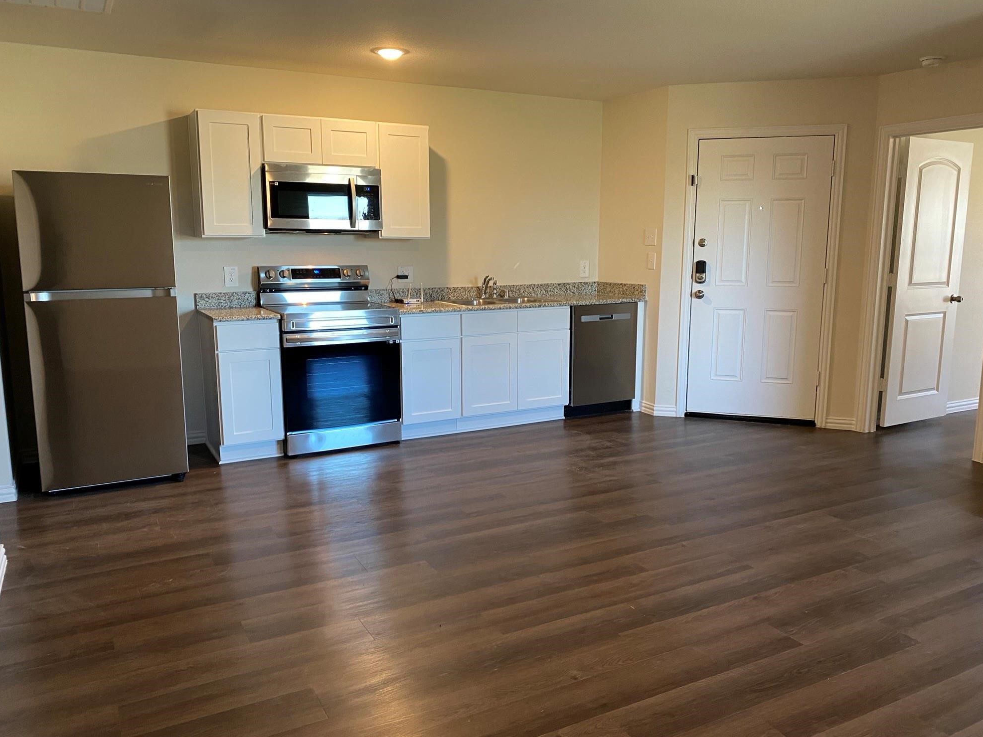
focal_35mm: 27
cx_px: 493
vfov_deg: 51.4
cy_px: 363
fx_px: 767
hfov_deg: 65.3
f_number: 1.8
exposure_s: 1/60
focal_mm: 4.25
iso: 200
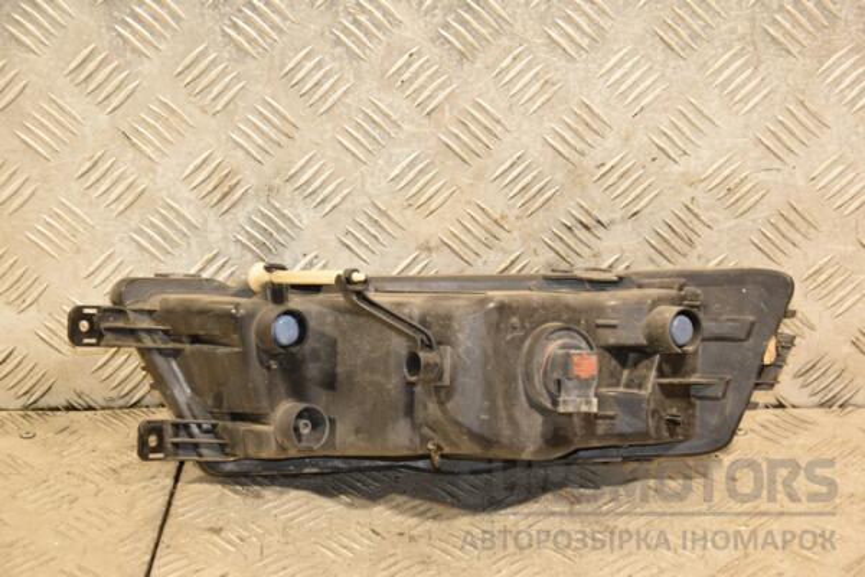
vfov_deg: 14.7
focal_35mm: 93
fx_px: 2234
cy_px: 288
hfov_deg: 21.9
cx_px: 432
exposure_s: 1/80
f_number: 5.3
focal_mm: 62
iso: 800
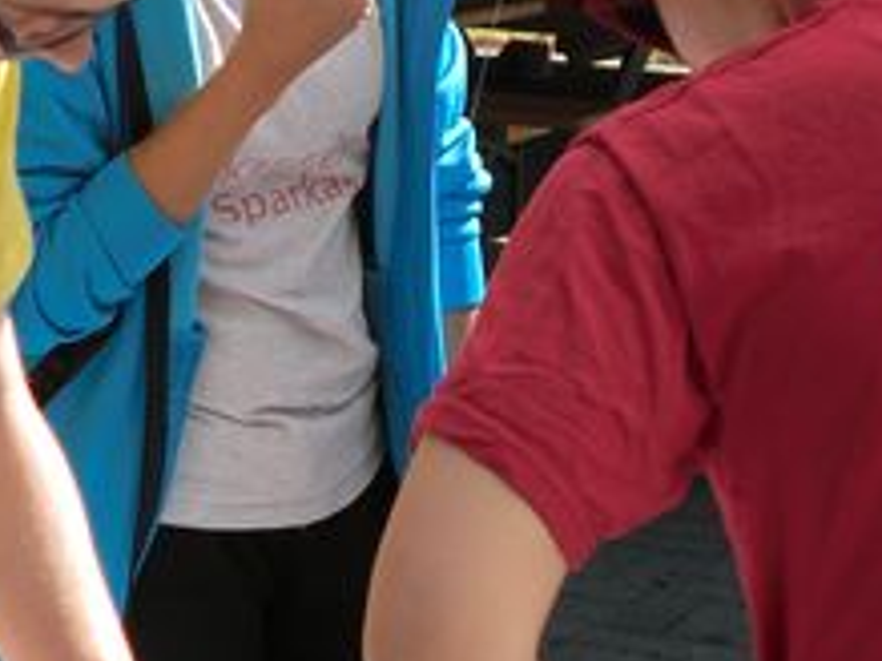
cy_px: 238
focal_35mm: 139
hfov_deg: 14.2
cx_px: 467
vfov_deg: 10.7
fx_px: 3540
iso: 50
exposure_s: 1/250
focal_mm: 6.9
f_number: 3.9
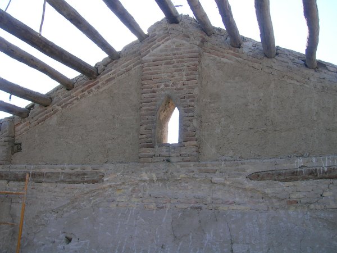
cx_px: 168
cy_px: 126
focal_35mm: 35
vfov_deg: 40.7
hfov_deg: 52.6
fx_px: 341
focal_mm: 5.4
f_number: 4.8
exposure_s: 1/145
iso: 50
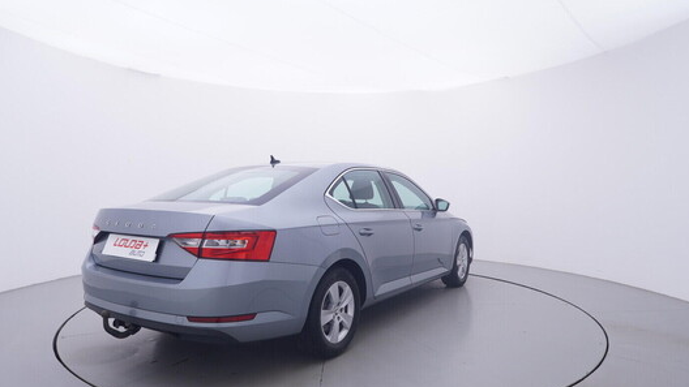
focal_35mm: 25
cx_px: 336
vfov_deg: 46.7
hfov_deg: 75.1
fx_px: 448
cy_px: 216
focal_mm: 15
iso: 200
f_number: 5
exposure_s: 1/80
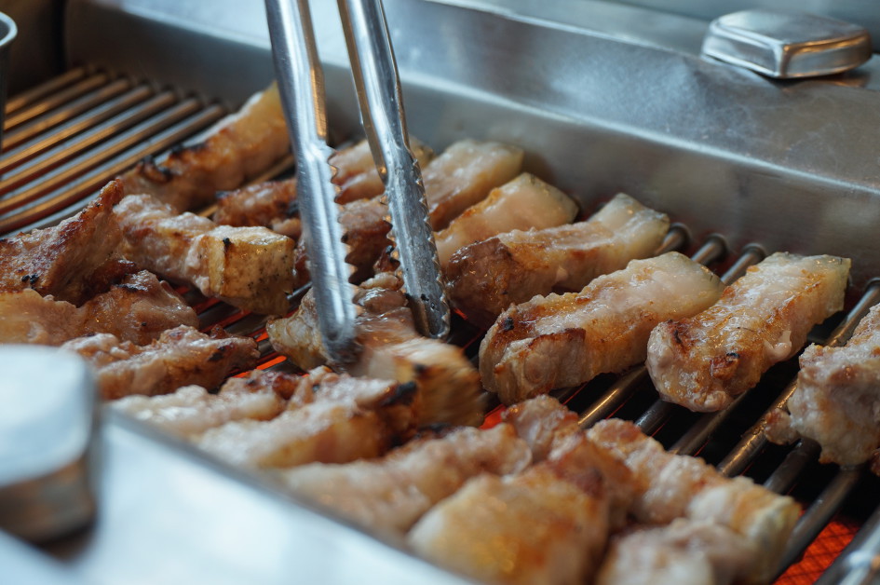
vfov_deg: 24.4
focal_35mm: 56
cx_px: 440
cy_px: 292
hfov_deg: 36.0
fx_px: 1355
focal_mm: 37
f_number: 5.6
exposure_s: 1/60
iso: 250
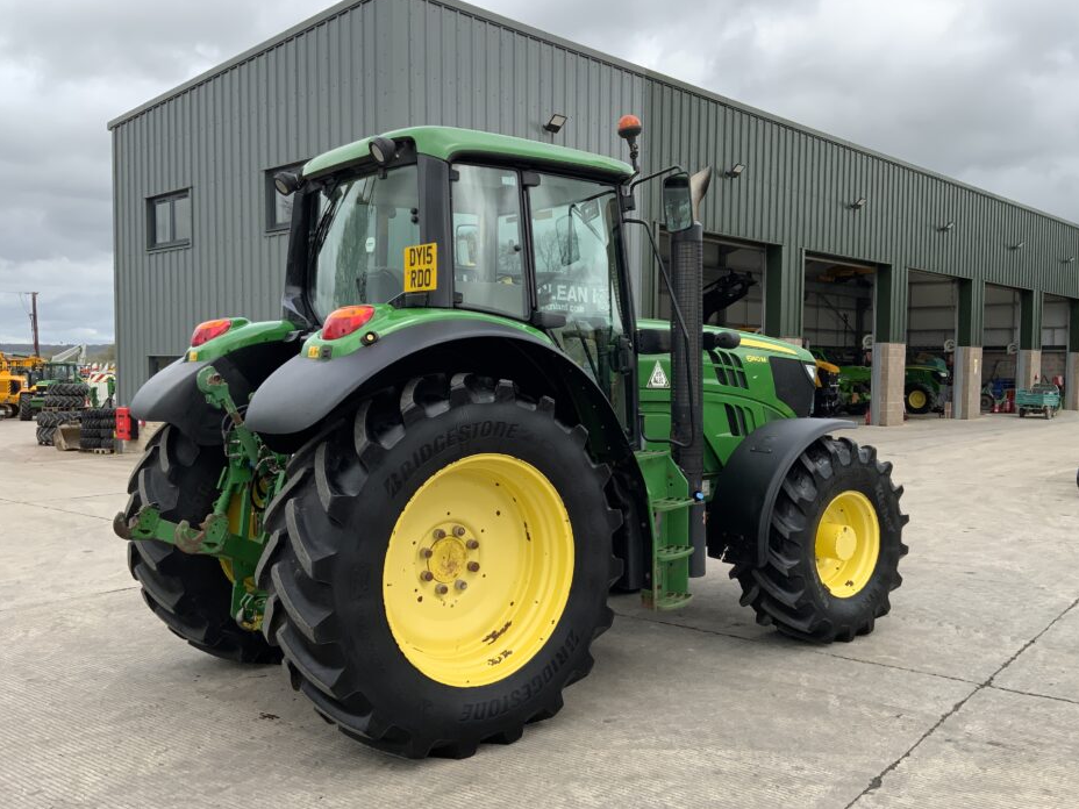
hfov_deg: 56.8
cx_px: 573
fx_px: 997
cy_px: 422
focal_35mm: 32
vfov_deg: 44.2
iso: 16
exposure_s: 1/1076
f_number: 1.8
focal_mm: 3
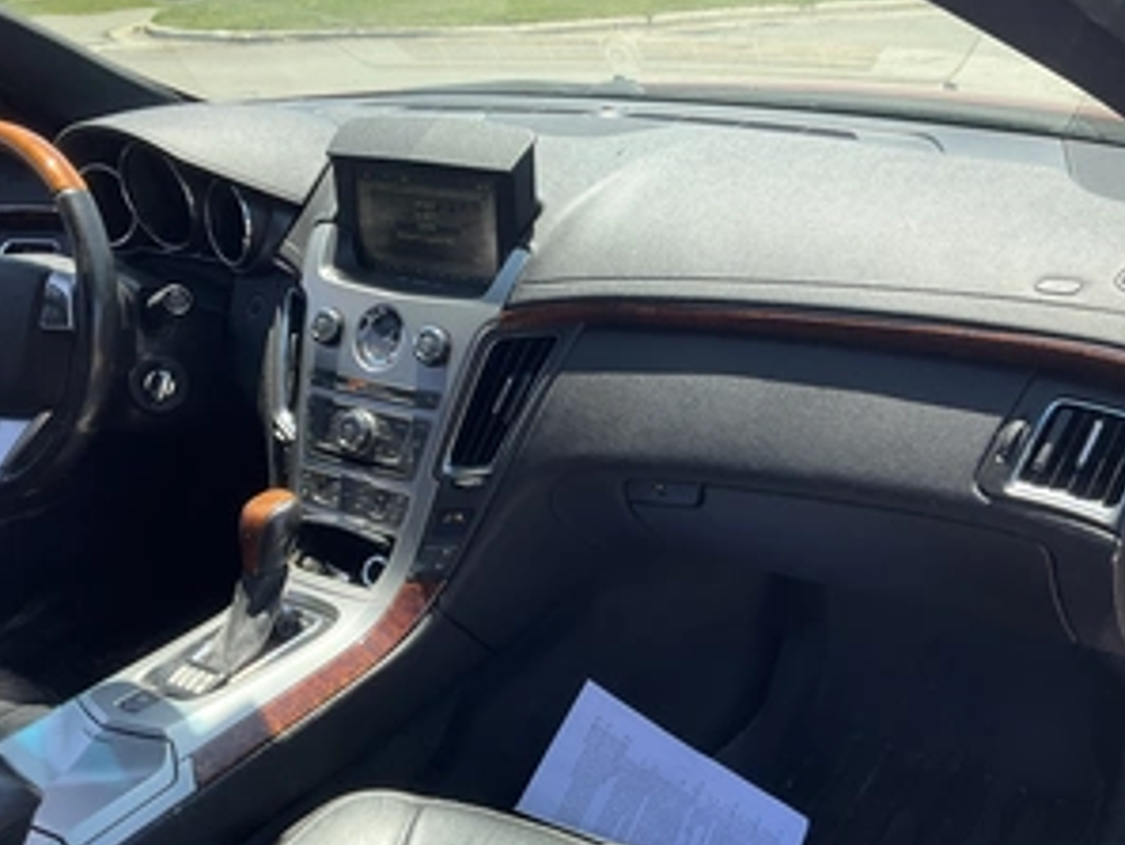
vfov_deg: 36.8
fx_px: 1268
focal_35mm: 39
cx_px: 606
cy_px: 485
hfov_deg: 47.8
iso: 25
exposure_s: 1/435
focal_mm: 3
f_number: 1.8
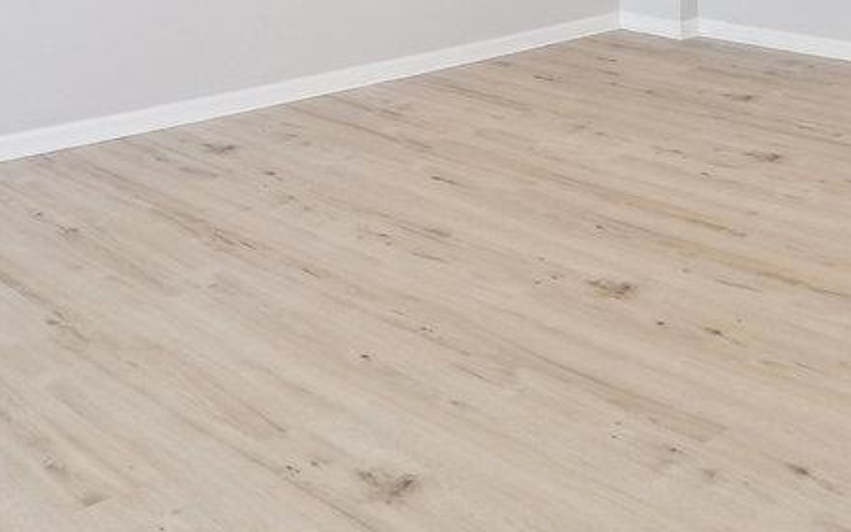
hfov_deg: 35.1
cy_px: -238
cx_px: 432
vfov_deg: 19.8
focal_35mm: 58
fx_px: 1345
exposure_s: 1/50
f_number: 8
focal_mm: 14
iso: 800
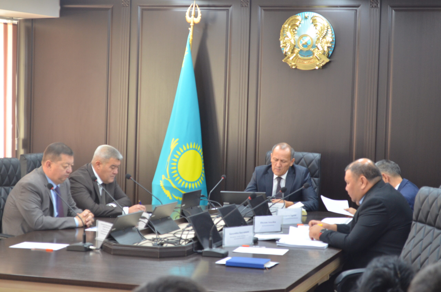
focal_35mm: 82
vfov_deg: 16.5
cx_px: 220
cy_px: 146
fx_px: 1009
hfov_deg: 24.7
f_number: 5.6
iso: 800
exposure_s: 1/40
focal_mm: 55
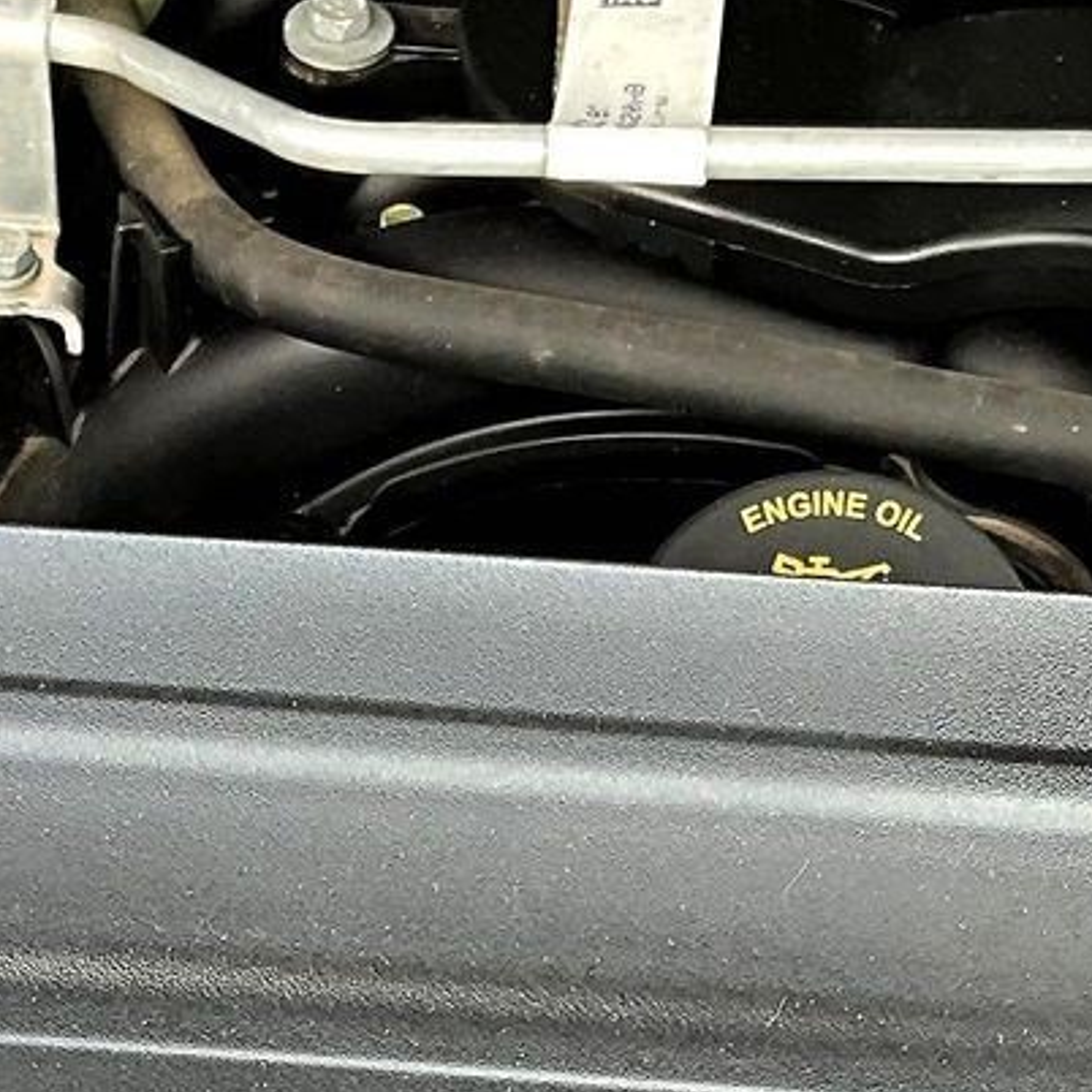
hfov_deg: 17.0
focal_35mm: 102
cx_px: 410
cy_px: 1173
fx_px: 3640
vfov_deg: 16.6
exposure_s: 1/122
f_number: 1.8
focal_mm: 3
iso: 64
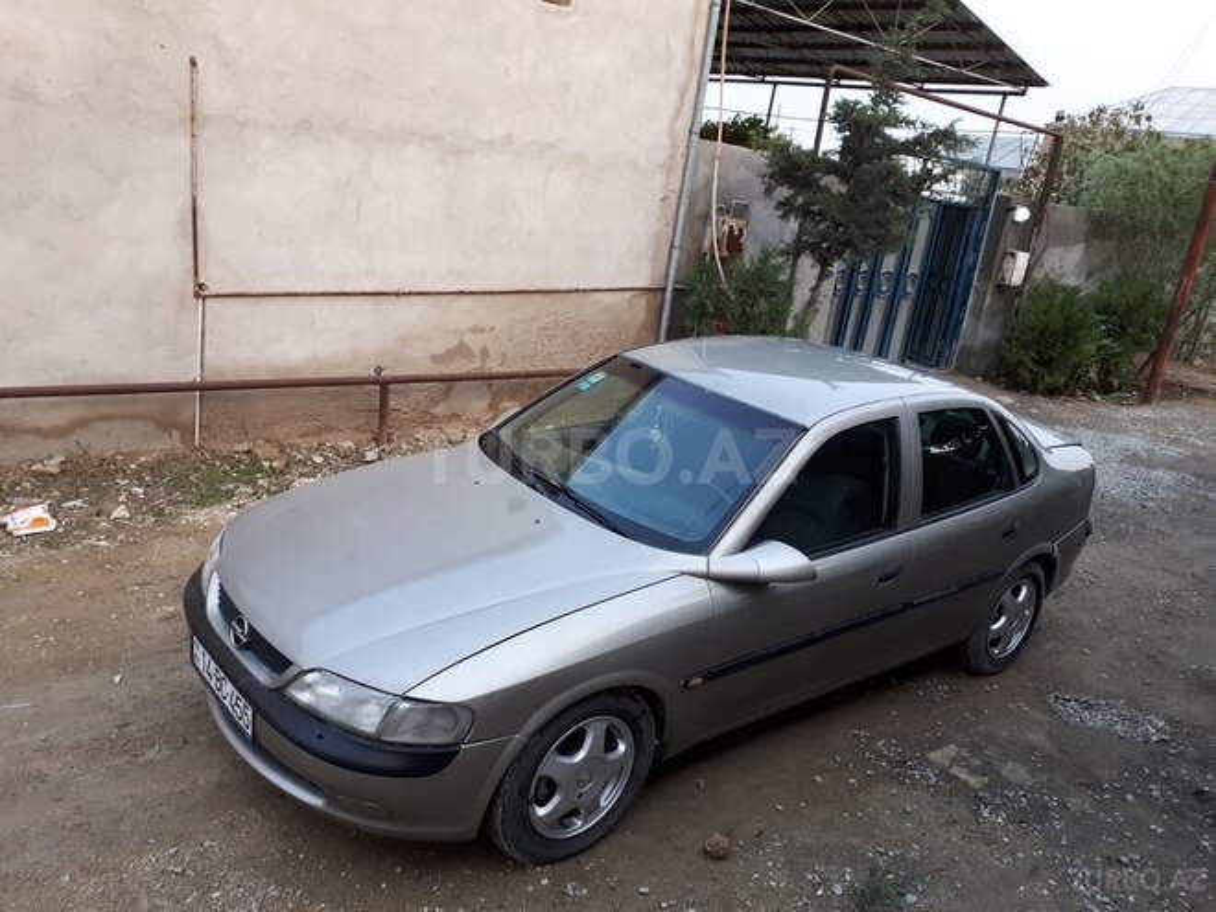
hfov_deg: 65.3
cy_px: 456
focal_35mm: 27
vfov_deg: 51.4
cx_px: 608
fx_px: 948
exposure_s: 1/50
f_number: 1.9
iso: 50
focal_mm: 3.6
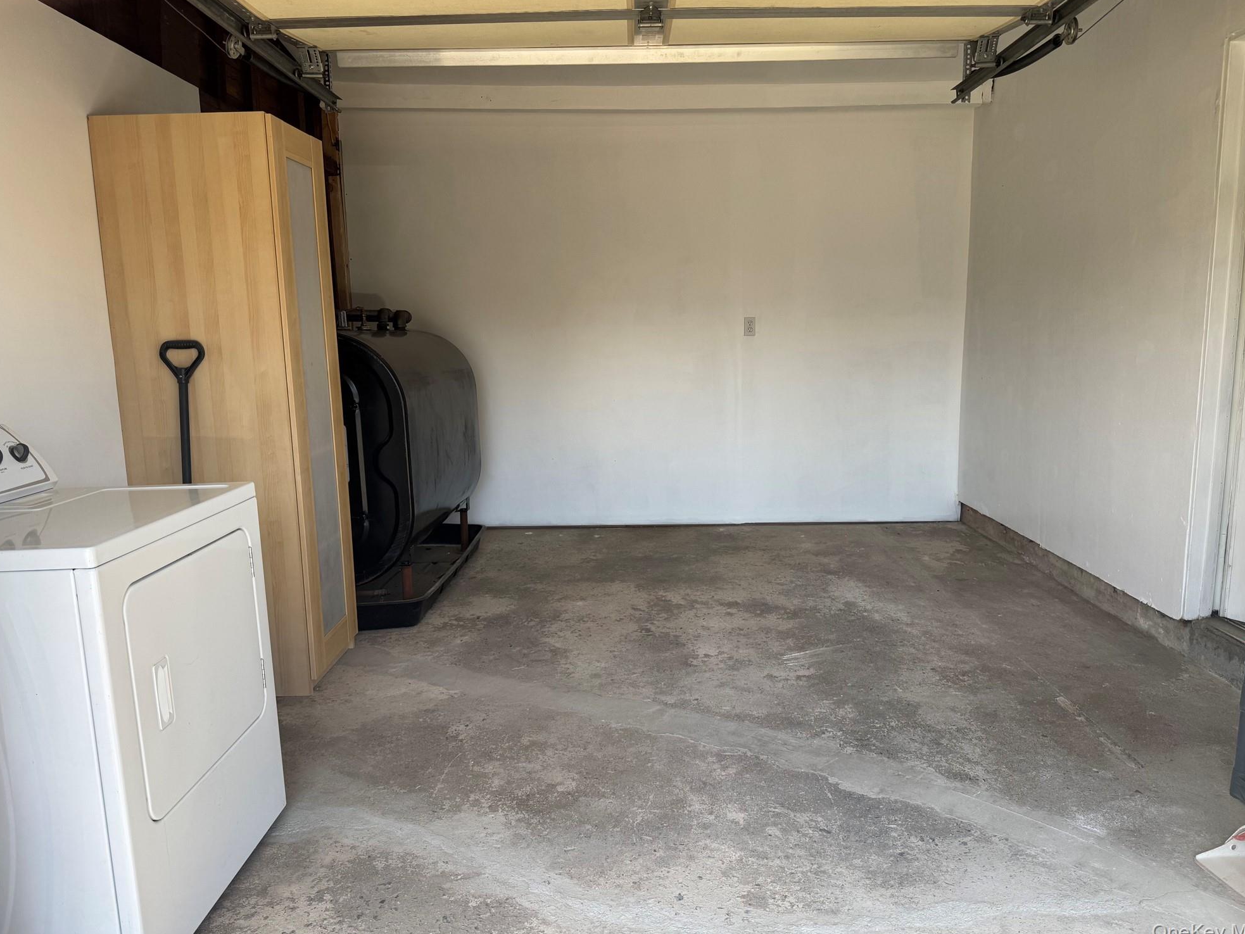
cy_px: 460
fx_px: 899
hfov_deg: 69.4
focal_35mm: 25
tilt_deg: -9.8
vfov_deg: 54.9
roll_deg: +0.7
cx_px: 632
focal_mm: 6.76
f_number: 1.78
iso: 80
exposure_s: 1/477
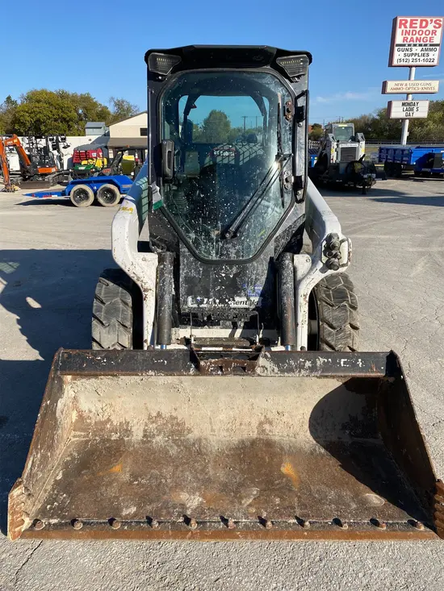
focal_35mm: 26
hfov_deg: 53.1
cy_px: 296
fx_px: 445
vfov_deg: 67.3
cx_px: 222
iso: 32
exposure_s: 1/2967
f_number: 1.8
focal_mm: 4.25
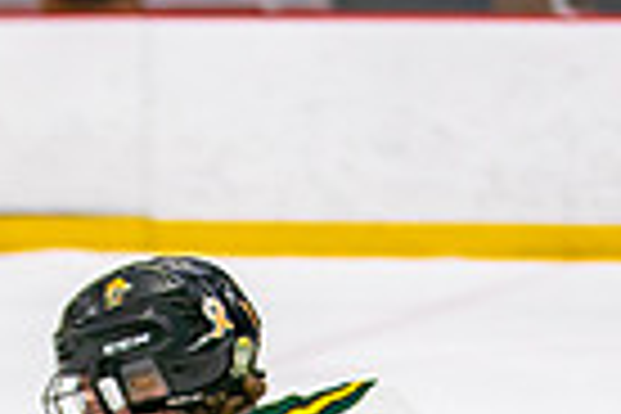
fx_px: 6623
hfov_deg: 5.4
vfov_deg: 3.5
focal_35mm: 384
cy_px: 826
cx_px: 432
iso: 640
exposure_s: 1/640
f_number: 2.8
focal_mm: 70
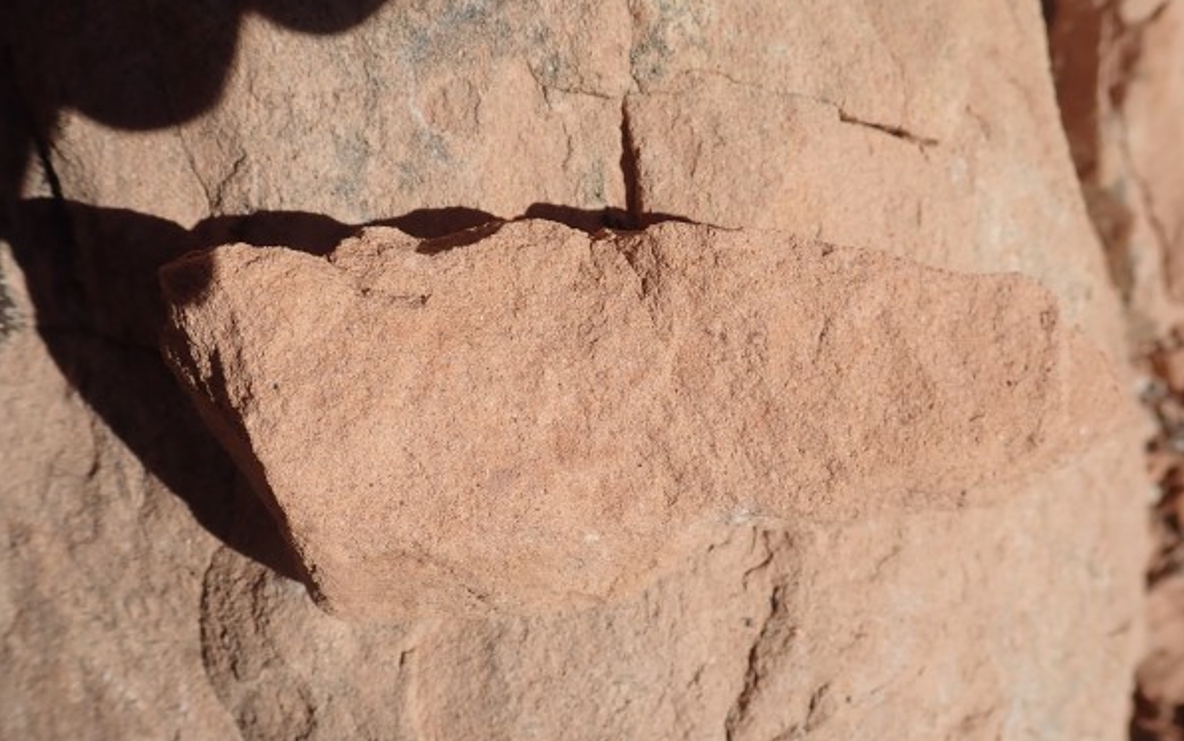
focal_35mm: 32
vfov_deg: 39.4
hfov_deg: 59.6
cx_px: 590
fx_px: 1033
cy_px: 397
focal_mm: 5.5
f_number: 9
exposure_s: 1/320
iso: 100
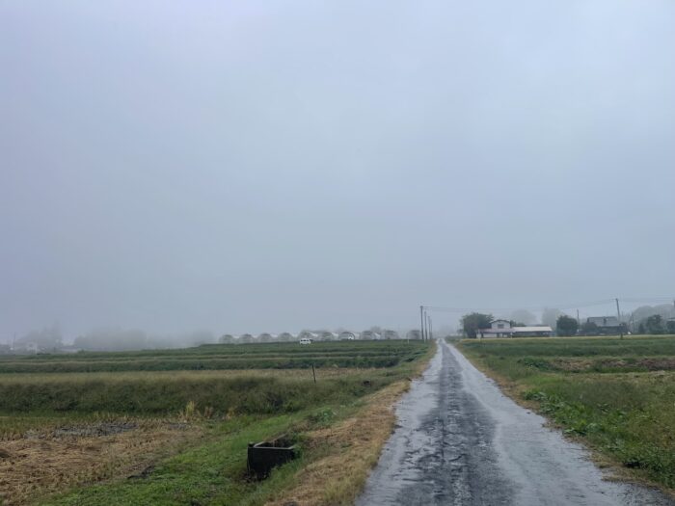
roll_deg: +0.3
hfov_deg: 69.4
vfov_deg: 54.9
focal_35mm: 25
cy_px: 253
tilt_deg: +10.7
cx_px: 338
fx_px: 487
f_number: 1.6
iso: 32
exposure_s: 1/978
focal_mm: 5.1
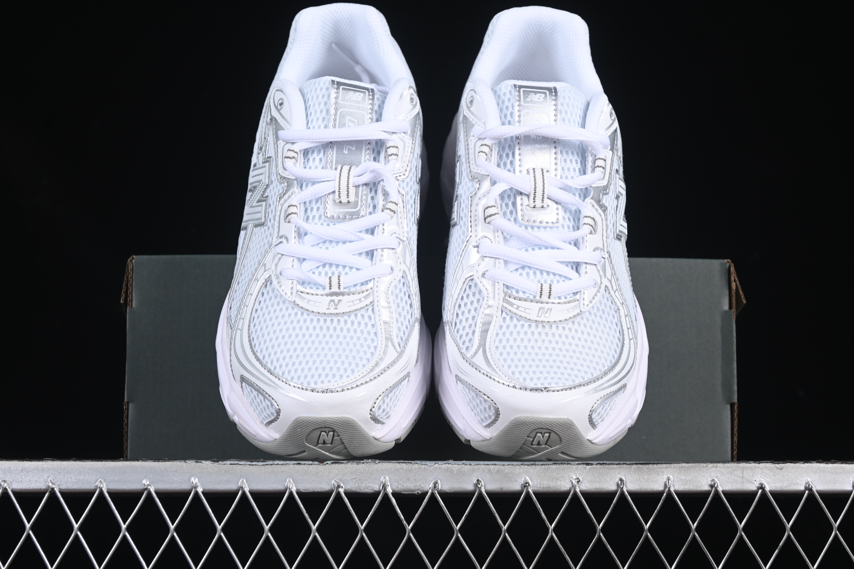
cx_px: 427
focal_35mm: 75
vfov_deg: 18.2
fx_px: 1779
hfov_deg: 27.0
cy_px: 284
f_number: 7.1
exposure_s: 1/80
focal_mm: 50
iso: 160
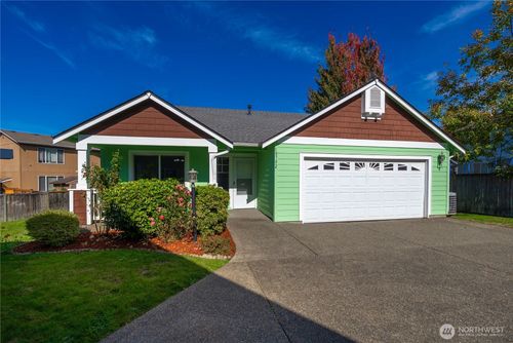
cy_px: 172
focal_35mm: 13
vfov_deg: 85.5
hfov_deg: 108.3
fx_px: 185
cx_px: 256
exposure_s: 1/200
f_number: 7.1
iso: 80
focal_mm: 13
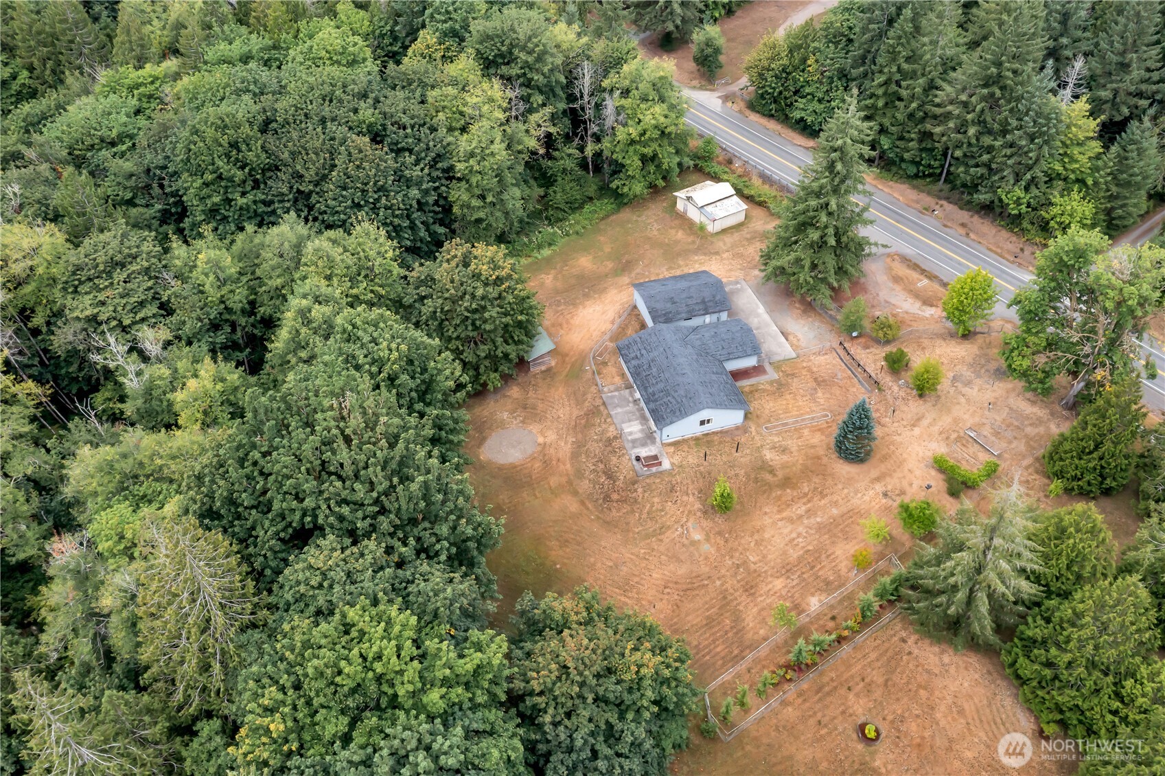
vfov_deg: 46.4
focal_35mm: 28
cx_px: 582
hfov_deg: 65.5
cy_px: 388
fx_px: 906
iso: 400
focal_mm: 10.26
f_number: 7.1
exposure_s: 1/320
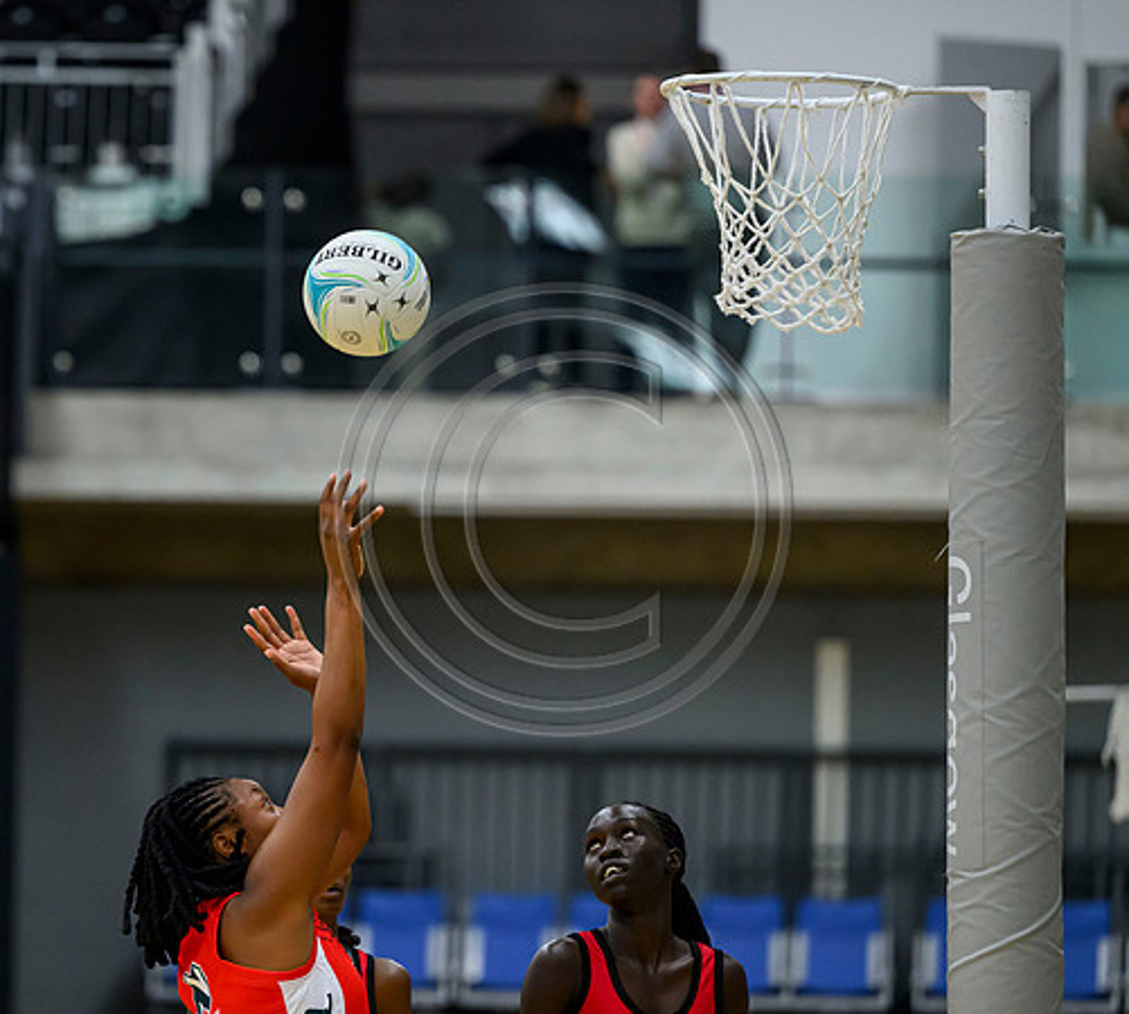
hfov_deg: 7.1
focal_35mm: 260
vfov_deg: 6.4
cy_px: 609
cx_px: 324
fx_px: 9121
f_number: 3.2
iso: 4000
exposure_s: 1/1000
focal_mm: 175
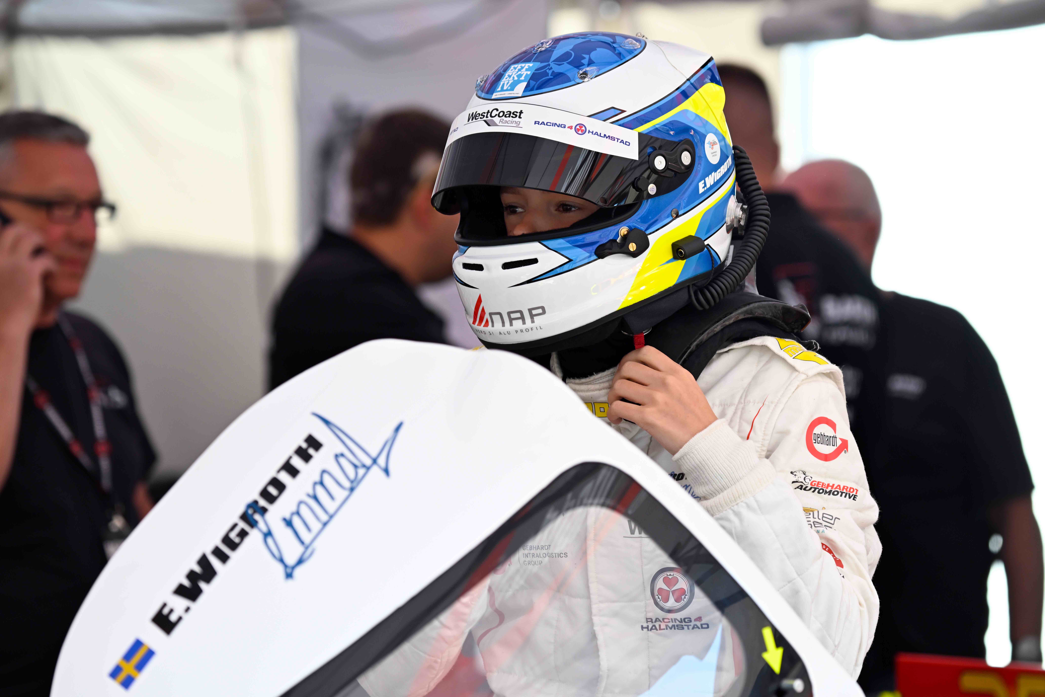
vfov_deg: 6.0
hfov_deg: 9.0
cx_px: 522
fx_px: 6676
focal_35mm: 230
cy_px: 348
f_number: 5.3
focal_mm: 230
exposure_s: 1/320
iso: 500
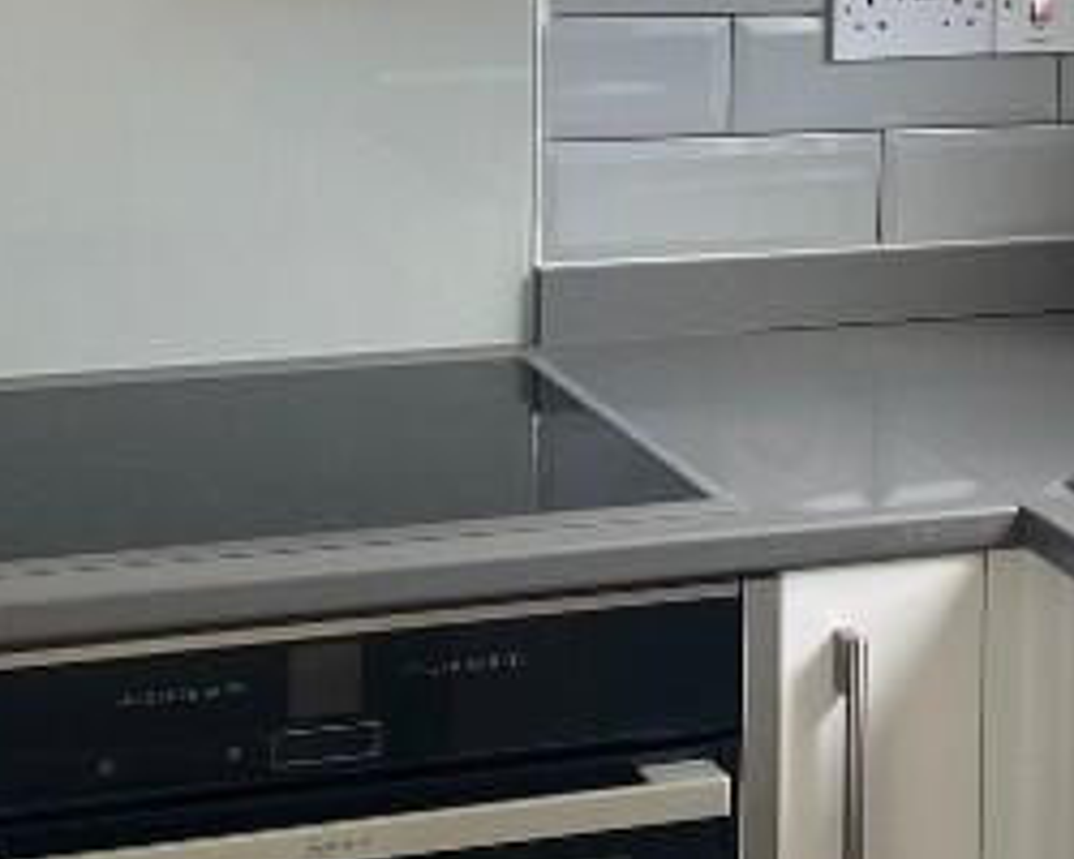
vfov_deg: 14.5
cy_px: -43
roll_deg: -1.5
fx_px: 3306
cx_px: 941
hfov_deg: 18.2
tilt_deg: -7.1
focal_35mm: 104
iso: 50
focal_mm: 4.2
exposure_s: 1/121
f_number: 1.6
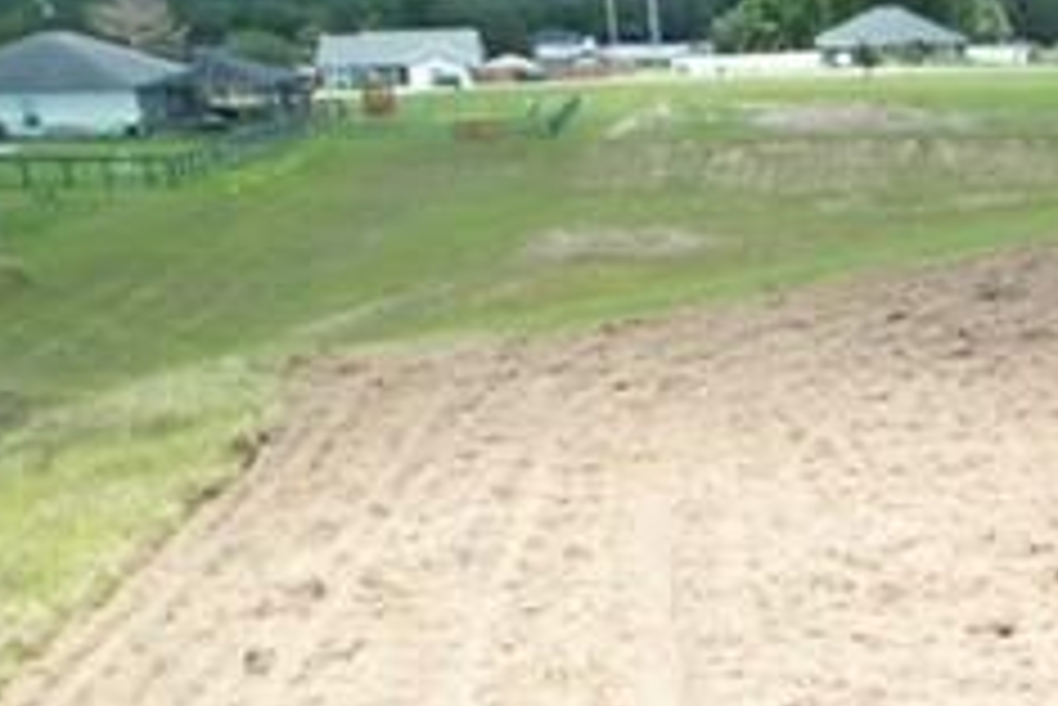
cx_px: 1103
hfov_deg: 30.6
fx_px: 1764
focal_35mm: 60
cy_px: 814
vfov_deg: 21.3
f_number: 2.8
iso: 100
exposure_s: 1/640
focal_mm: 8.38
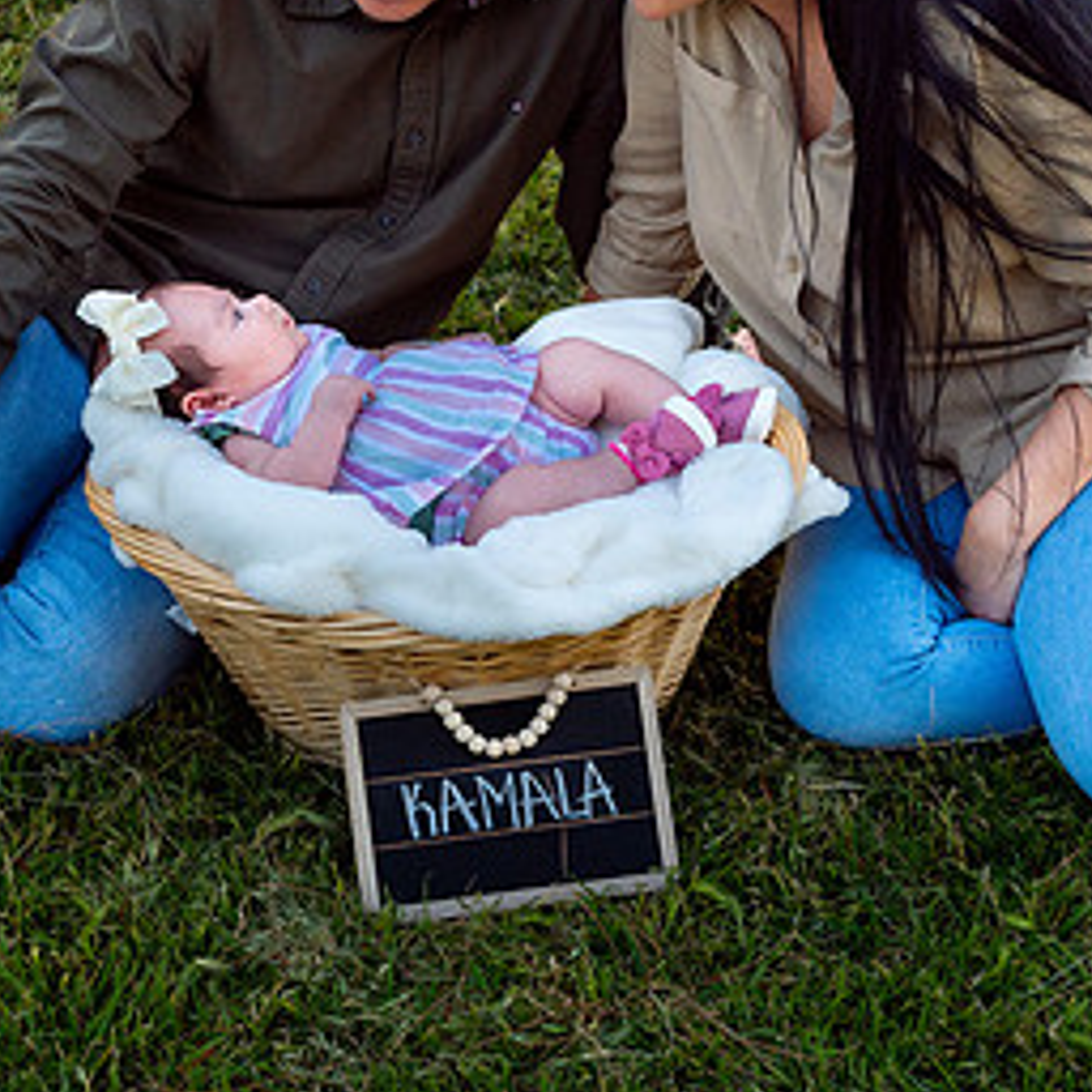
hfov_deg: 21.3
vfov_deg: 21.3
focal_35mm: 81
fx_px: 2891
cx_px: 405
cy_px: 386
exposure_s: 1/320
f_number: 5.6
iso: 200
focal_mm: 42
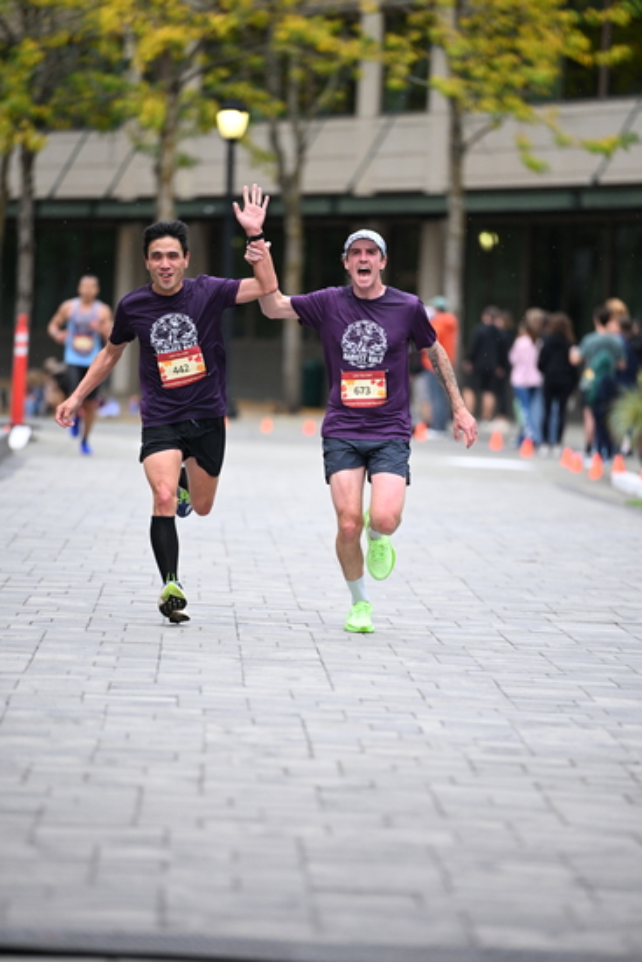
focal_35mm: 200
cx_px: 321
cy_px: 481
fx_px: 5346
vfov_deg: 10.3
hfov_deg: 6.9
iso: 1250
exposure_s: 1/1250
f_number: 2.8
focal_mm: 200
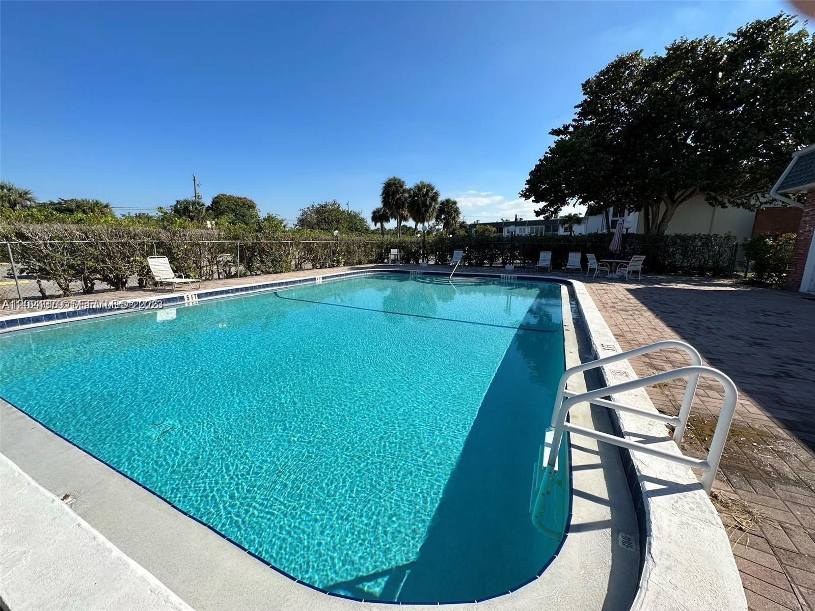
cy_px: 306
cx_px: 408
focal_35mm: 14
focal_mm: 2.22
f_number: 2.2
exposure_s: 1/2882
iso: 50
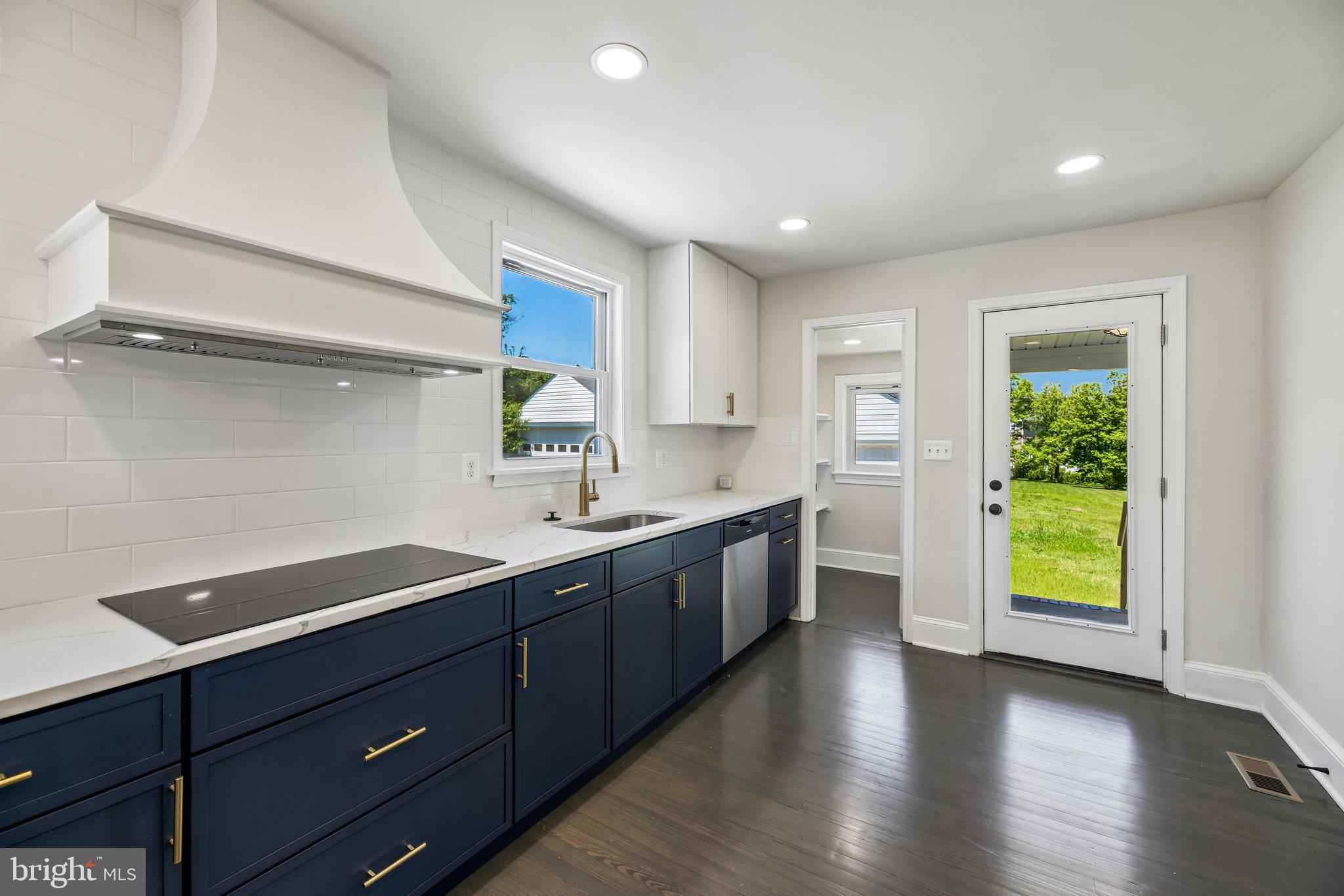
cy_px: 448
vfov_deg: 81.2
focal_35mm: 14
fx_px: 523
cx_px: 672
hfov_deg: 104.3
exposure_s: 1/20
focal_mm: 14
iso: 100
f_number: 8
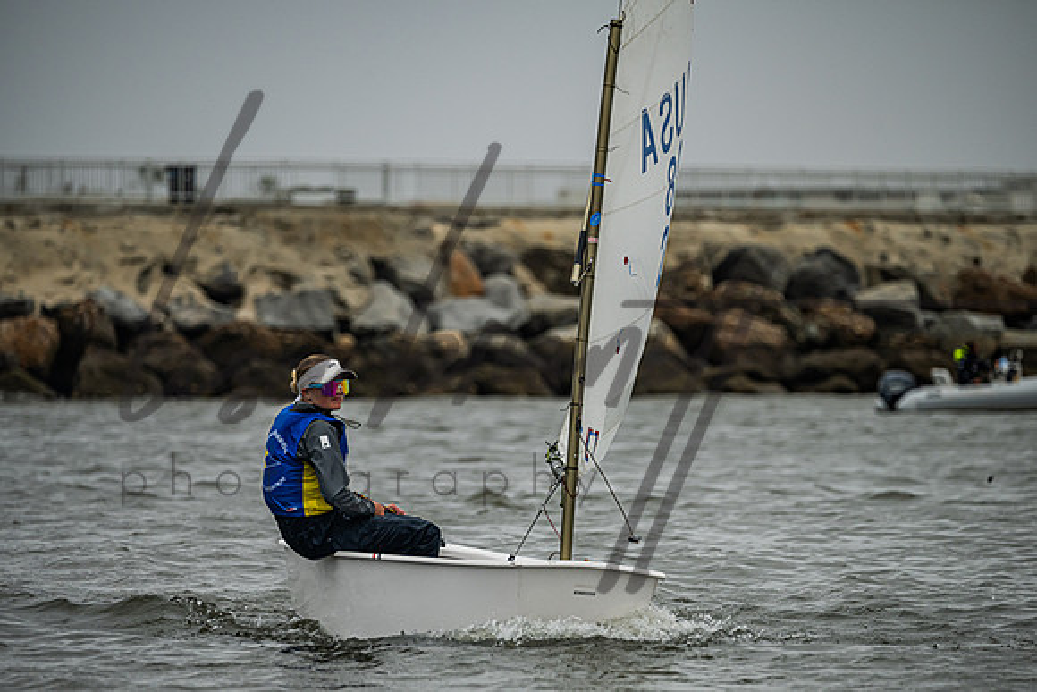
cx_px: 524
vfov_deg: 4.3
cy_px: 397
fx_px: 9262
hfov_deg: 6.4
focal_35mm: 321
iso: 320
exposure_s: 1/3200
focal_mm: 280
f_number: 5.3
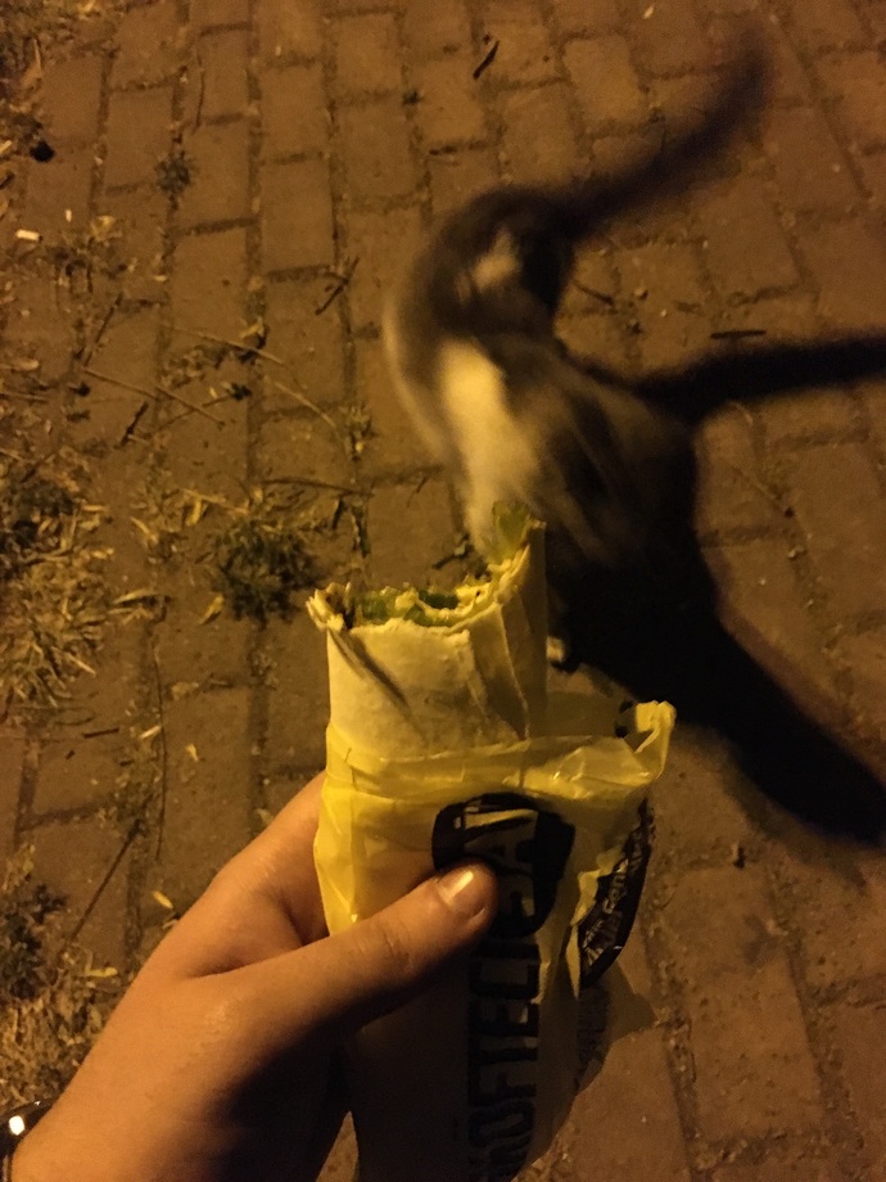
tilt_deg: -58.7
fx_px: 990
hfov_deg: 48.2
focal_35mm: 29
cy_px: 591
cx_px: 443
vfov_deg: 61.7
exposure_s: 1/17
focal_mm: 4.15
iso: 1000
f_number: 2.2
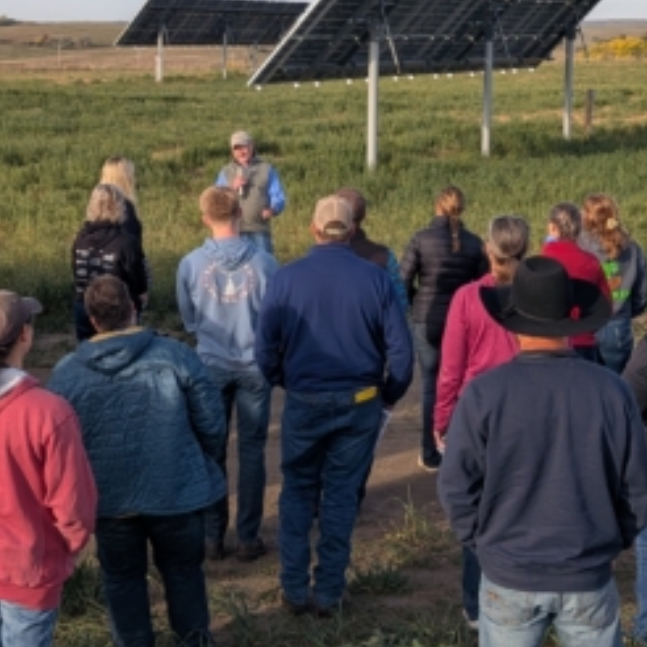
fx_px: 1311
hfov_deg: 27.4
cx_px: 174
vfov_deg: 27.4
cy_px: 184
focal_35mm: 62
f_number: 1.7
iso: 29
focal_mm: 4.53
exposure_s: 1/732
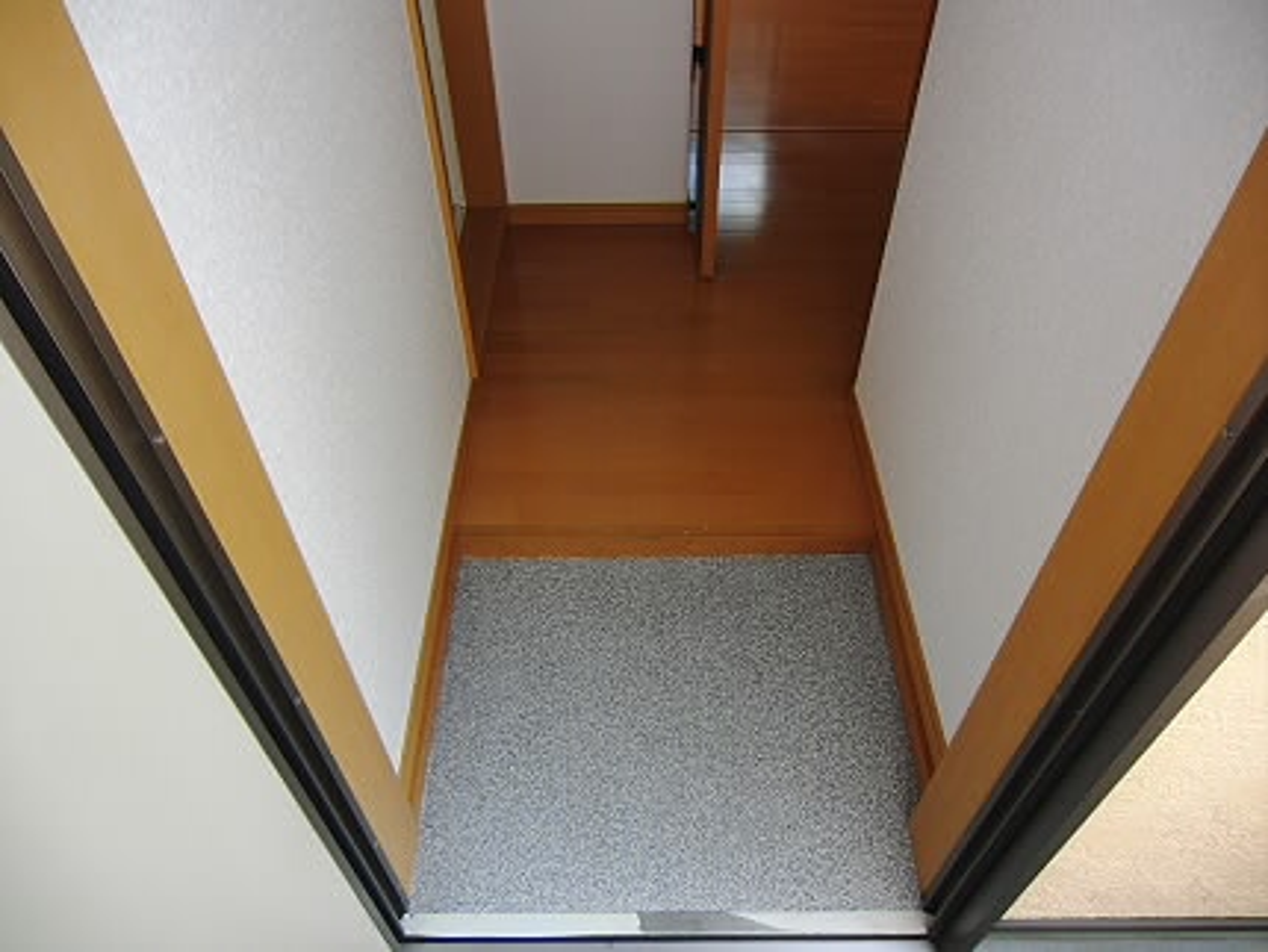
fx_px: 880
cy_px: 476
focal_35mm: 24
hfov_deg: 71.6
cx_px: 634
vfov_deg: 56.9
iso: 100
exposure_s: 1/100
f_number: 3.2
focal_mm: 4.3
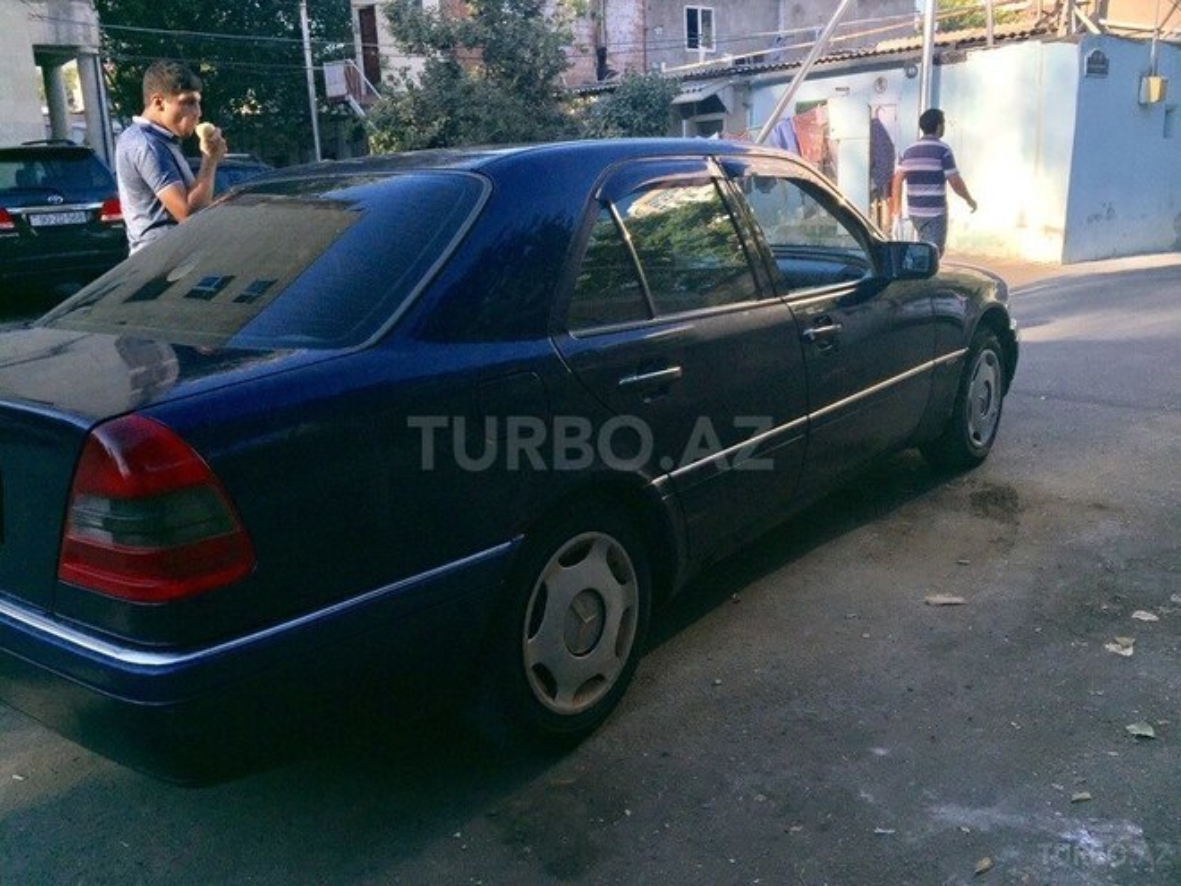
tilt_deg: -12.9
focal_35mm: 29
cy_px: 443
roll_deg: +1.5
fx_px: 989
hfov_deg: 61.7
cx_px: 590
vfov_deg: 48.2
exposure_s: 1/1099
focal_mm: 4.15
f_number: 2.2
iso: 32
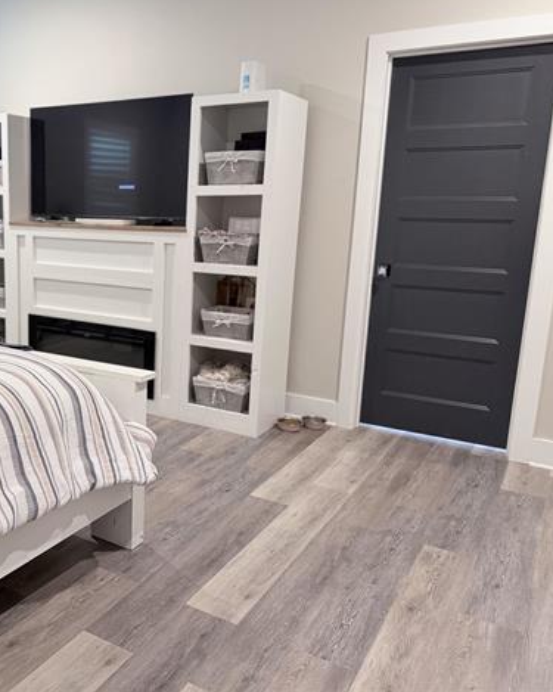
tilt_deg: -10.8
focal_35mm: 32
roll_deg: -0.8
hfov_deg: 43.6
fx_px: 655
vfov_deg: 55.7
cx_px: 108
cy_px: 339
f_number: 1.78
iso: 250
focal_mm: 6.76
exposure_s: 1/60
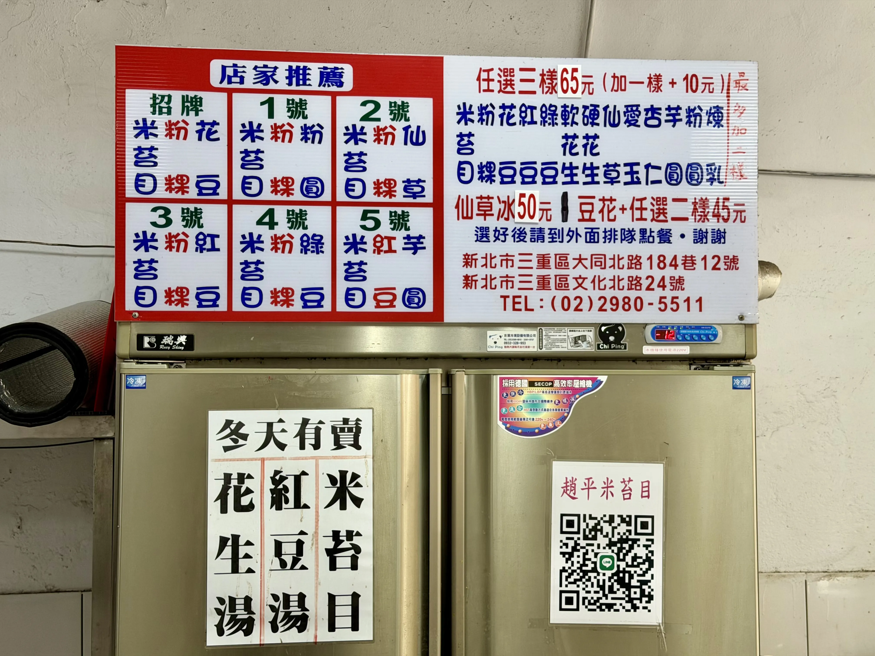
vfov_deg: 30.3
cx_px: 438
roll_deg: +0.5
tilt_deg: +1.8
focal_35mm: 48
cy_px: 328
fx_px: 1213
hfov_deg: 39.7
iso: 64
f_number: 1.78
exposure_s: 1/60
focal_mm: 6.76
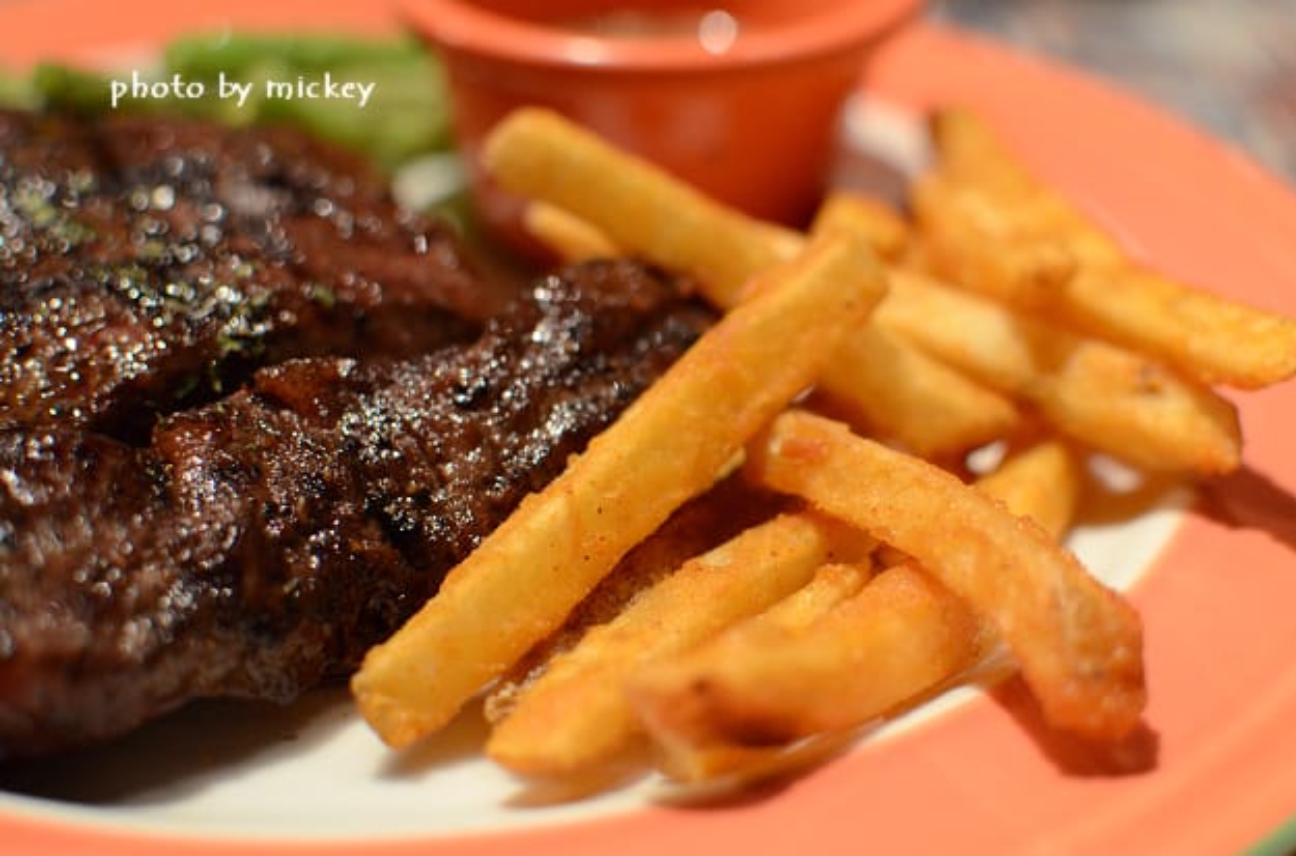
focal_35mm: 52
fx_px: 1885
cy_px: 428
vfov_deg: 25.6
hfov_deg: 37.9
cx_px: 648
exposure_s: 1/60
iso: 2000
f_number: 3.2
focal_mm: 35
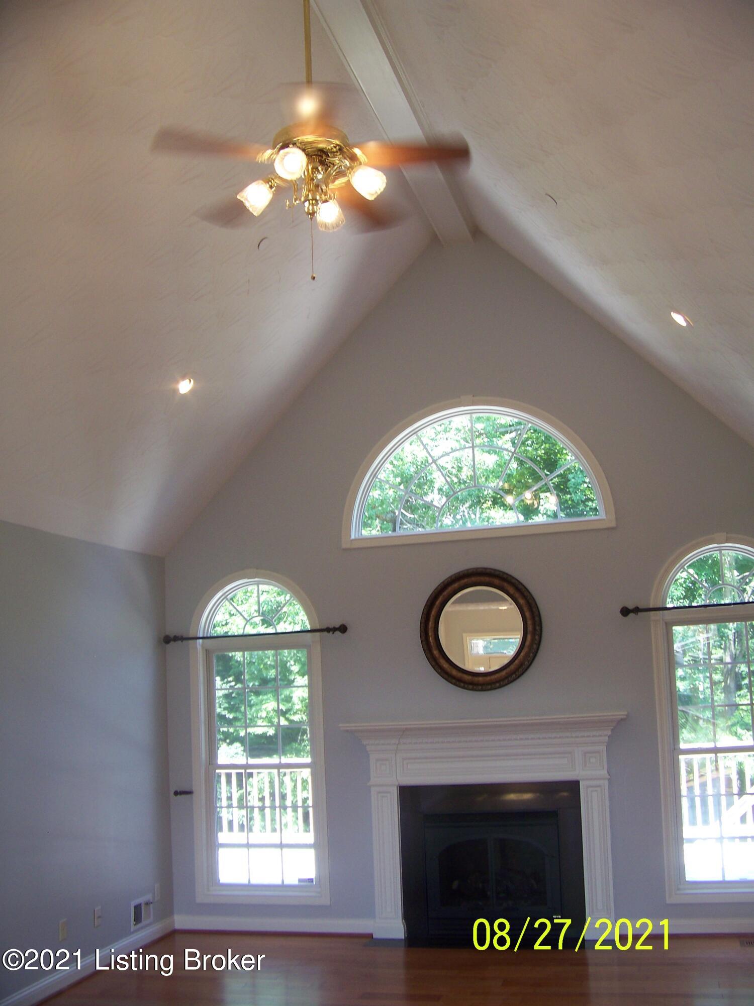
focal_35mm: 36
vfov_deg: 51.4
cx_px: 377
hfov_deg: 39.7
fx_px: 1046
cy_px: 503
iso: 64
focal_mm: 5.85
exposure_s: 1/30
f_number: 3.2
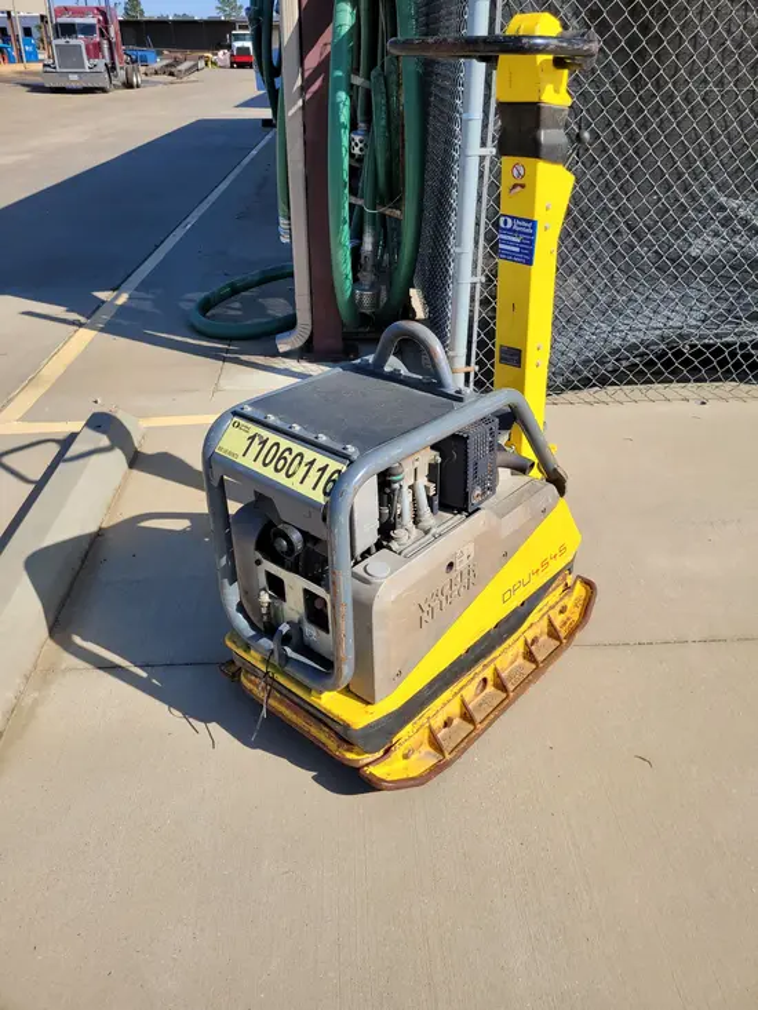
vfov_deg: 67.3
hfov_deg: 53.1
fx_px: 759
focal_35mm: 26
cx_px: 379
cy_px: 505
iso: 40
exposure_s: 1/2252
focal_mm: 5.4
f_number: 1.8
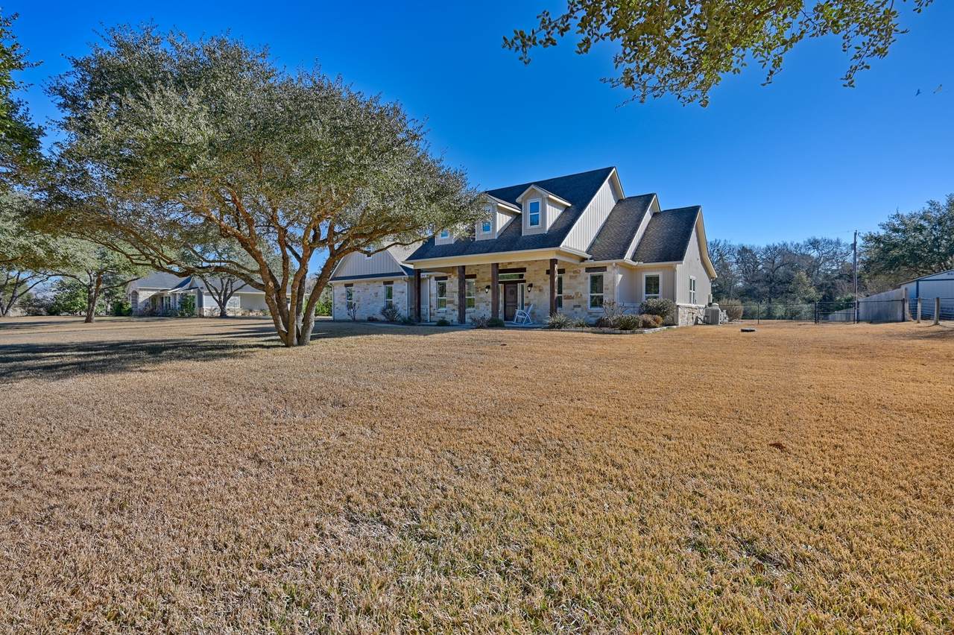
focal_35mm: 16
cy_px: 318
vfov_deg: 72.0
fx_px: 437
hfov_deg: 95.0
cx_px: 477
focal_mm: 16.5
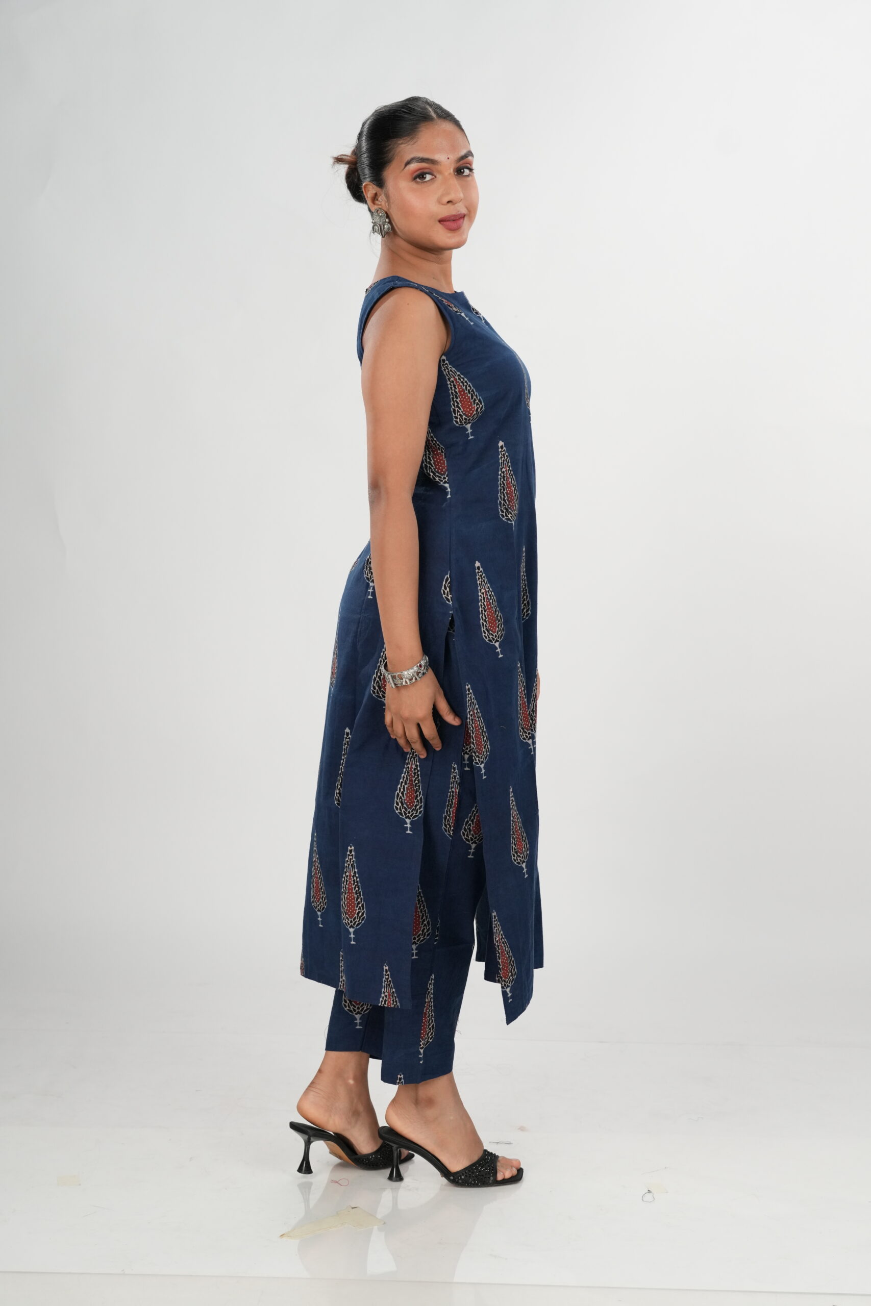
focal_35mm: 70
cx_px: 436
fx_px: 2540
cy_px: 653
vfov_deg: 28.8
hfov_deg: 19.5
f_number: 4.5
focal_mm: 70
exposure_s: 1/320
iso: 1600
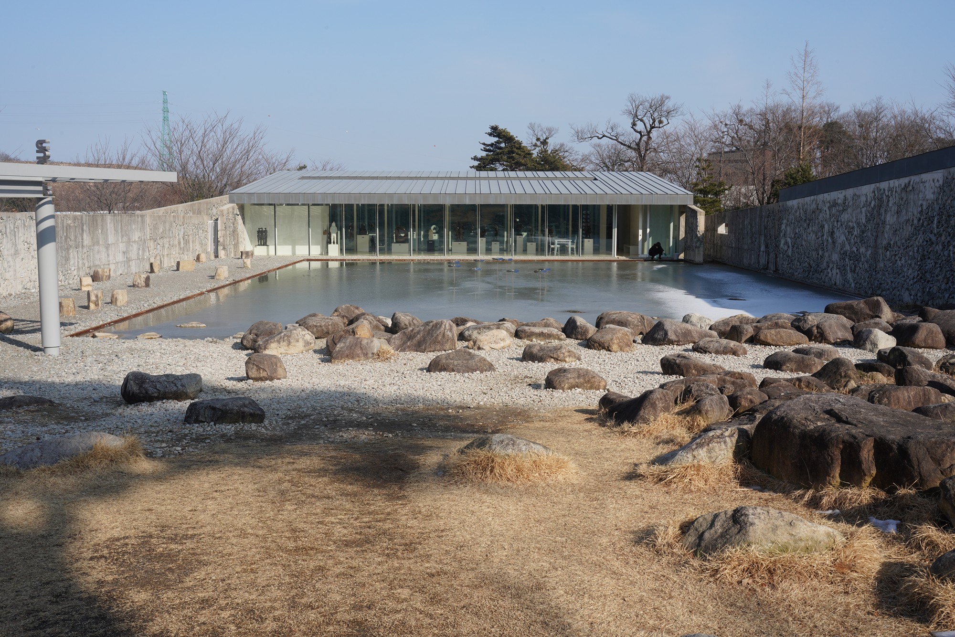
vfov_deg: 35.1
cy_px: 318
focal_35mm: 38
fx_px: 1008
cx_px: 478
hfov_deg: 50.7
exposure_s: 1/100
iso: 200
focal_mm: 38
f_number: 20
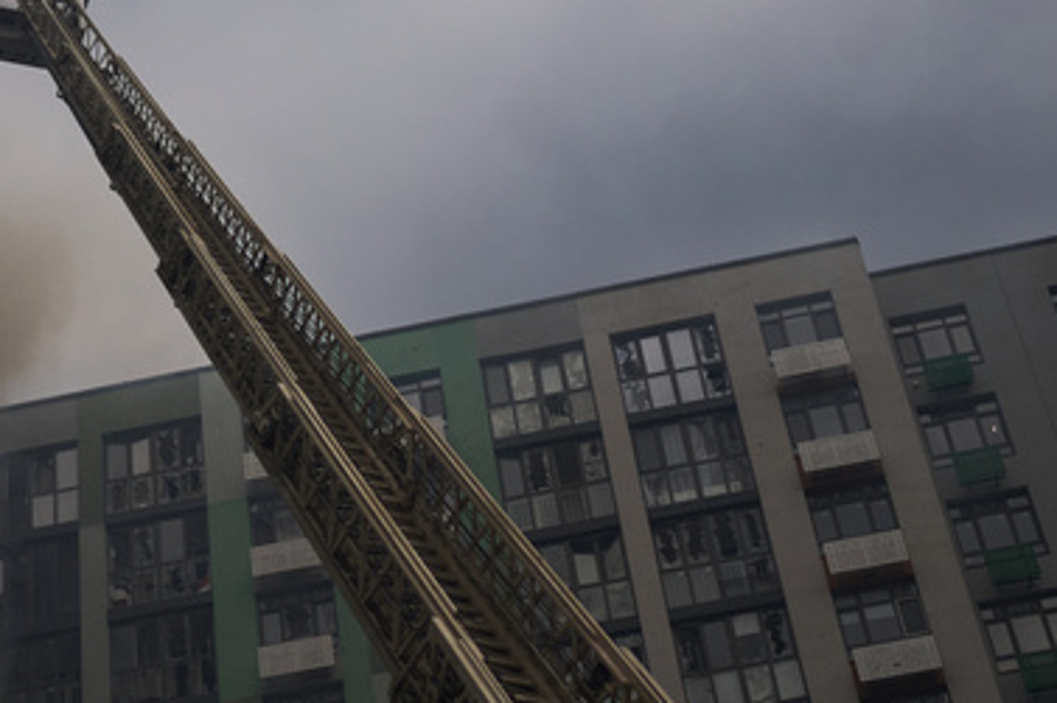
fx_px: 2788
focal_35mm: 95
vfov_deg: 14.2
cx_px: 179
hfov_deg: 21.2
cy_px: 59
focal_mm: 35
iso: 320
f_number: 1.4
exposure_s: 1/20000
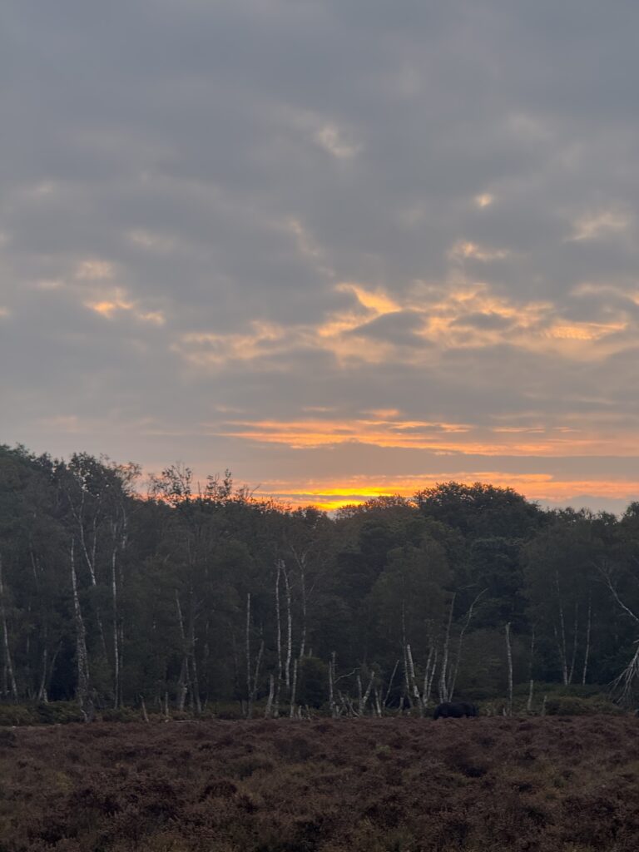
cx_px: 320
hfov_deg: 12.3
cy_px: 426
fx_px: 2954
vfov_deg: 16.4
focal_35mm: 120
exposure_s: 1/99
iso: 125
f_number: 2.8
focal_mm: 15.66
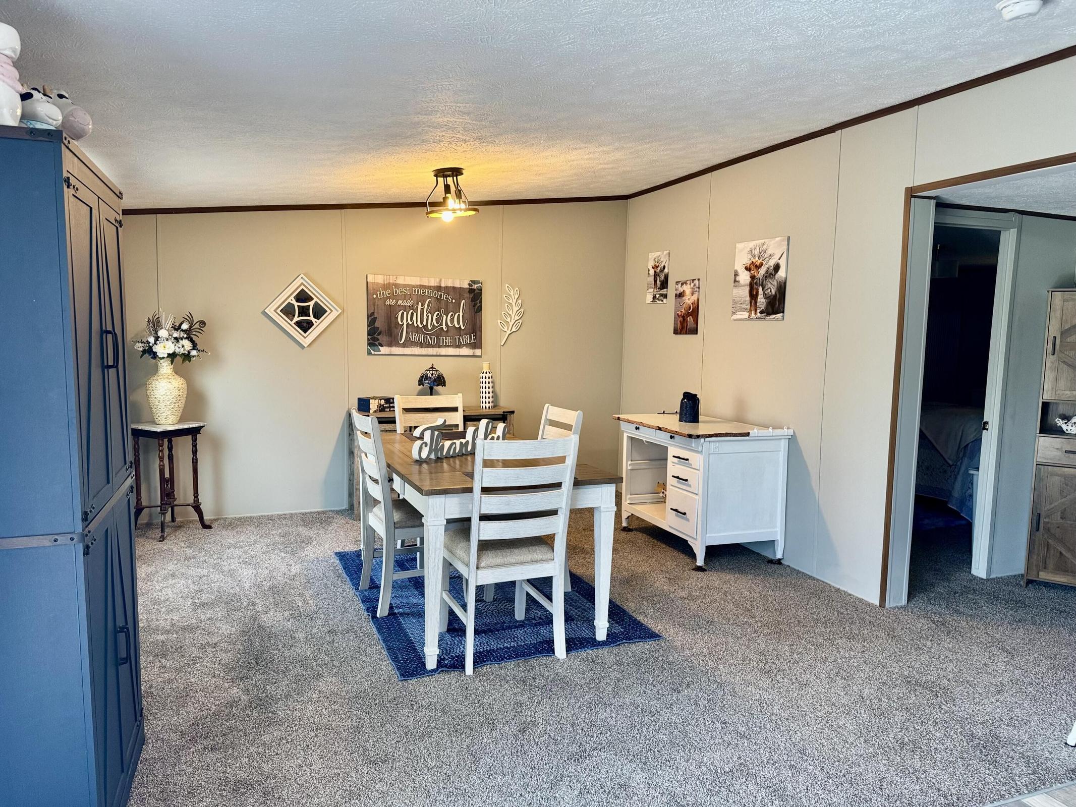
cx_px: 538
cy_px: 404
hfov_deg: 71.6
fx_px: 746
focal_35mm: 24
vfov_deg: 56.8
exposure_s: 1/60
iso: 160
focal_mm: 6.76
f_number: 1.78
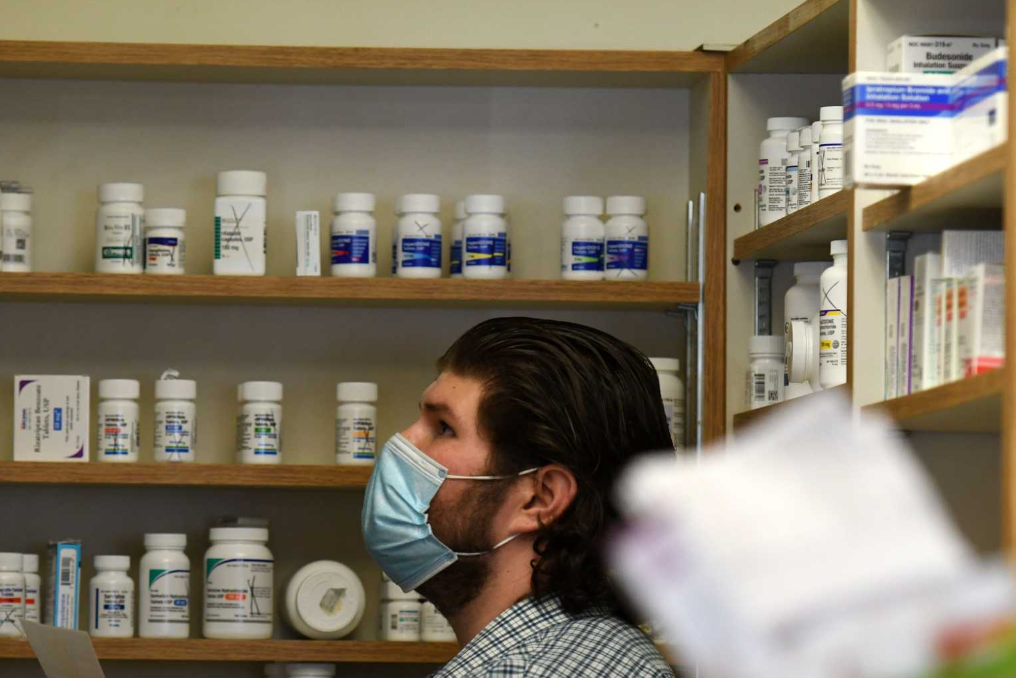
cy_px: 431
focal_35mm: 246
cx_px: 400
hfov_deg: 8.4
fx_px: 6944
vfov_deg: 5.6
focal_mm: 122
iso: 1250
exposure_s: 1/500
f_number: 3.2
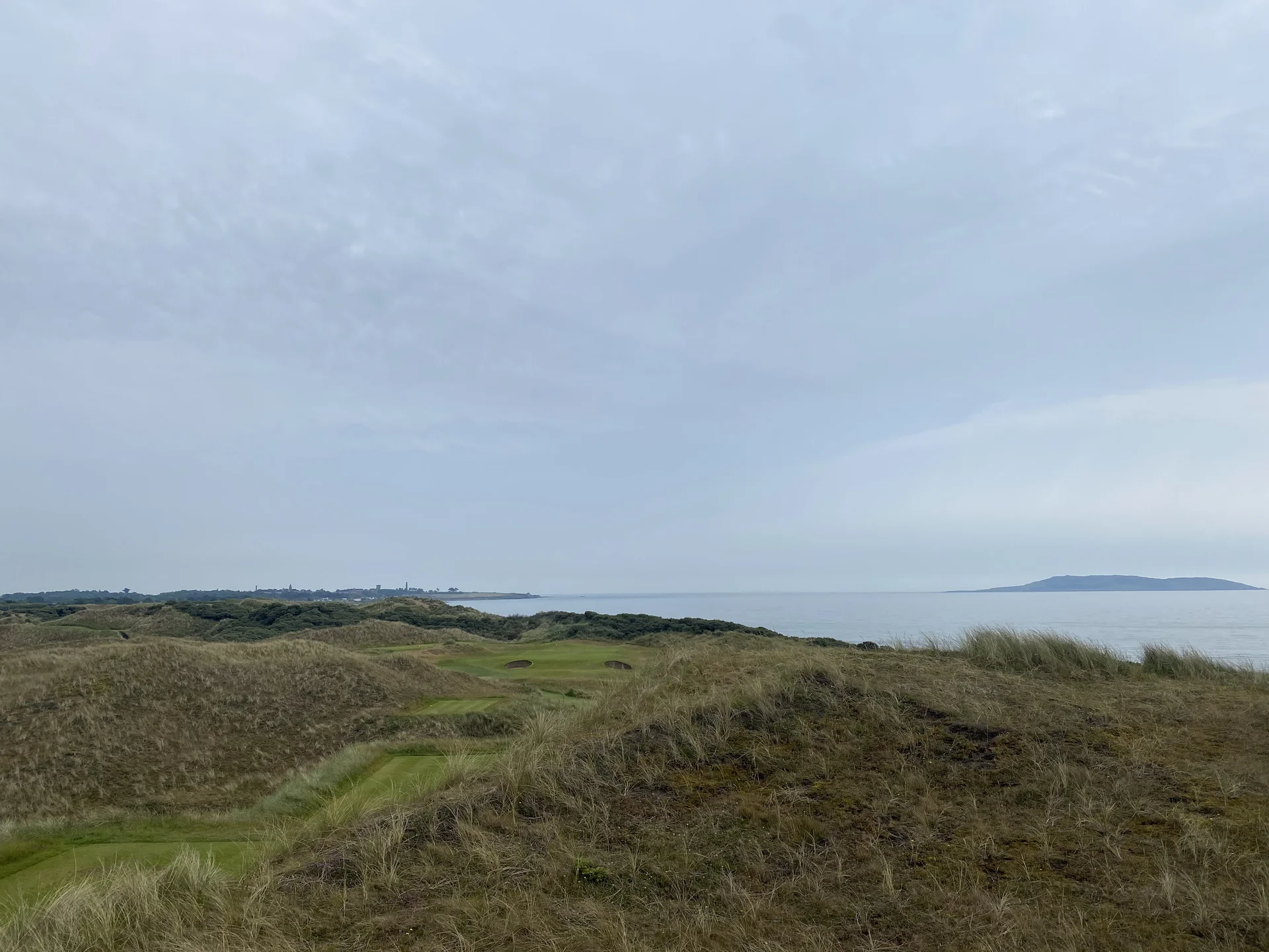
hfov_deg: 67.3
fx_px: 953
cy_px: 476
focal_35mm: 26
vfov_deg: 53.1
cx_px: 634
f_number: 1.8
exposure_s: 1/5495
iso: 32
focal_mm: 4.25
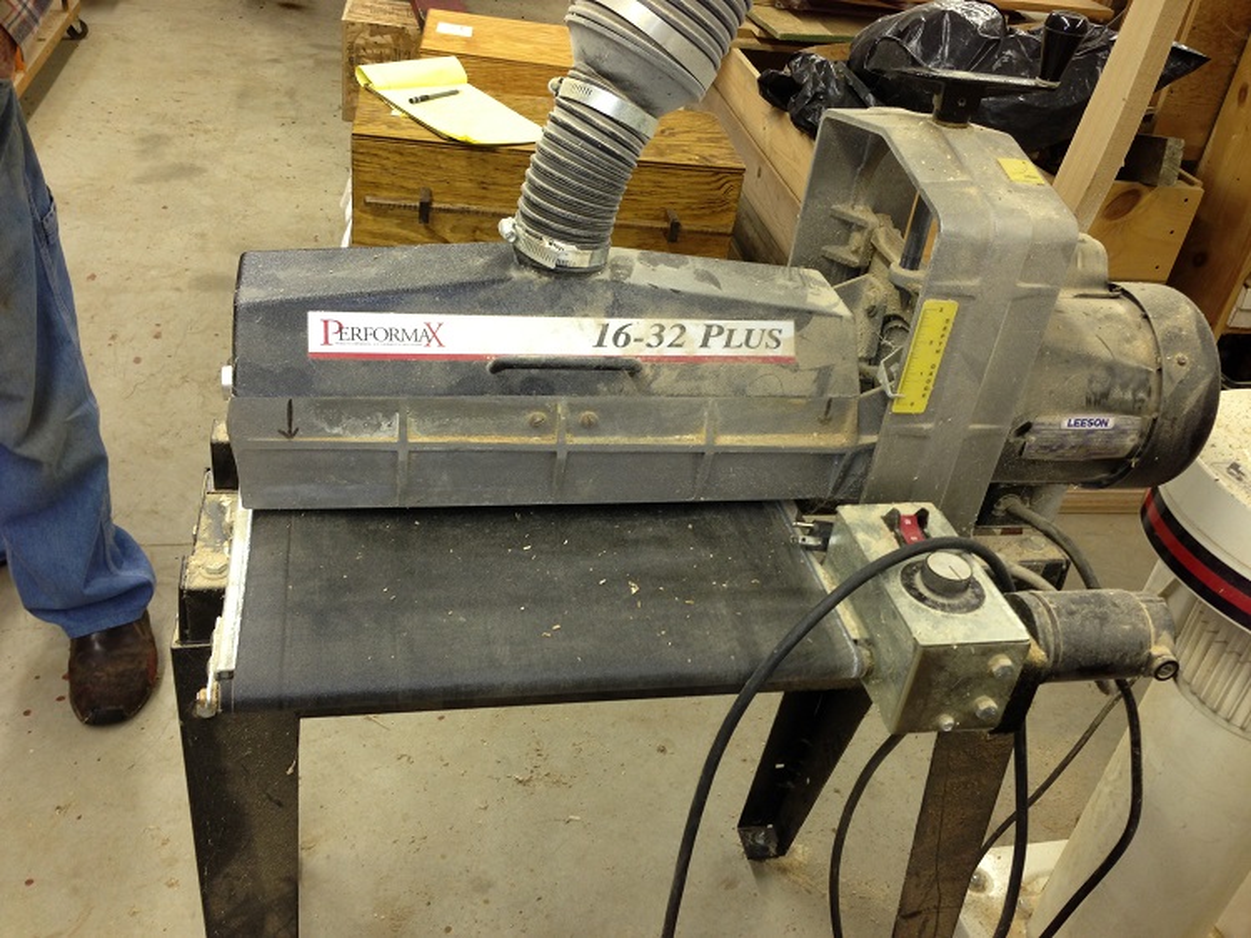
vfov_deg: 42.9
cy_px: 469
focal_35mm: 33
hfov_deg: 55.4
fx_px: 1192
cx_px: 626
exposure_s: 1/20
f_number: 2.4
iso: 64
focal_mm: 4.13
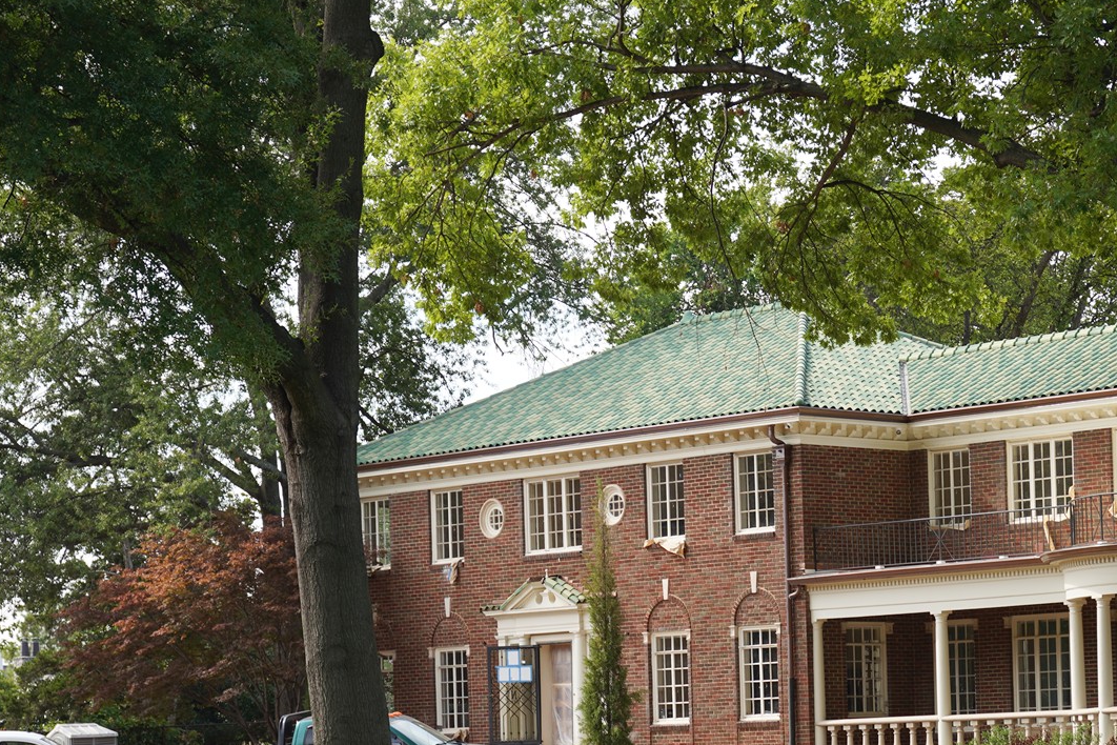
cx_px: 940
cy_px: 692
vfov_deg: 12.0
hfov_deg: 17.9
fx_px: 3506
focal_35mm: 113
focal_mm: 60
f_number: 7.1
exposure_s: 1/100
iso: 100
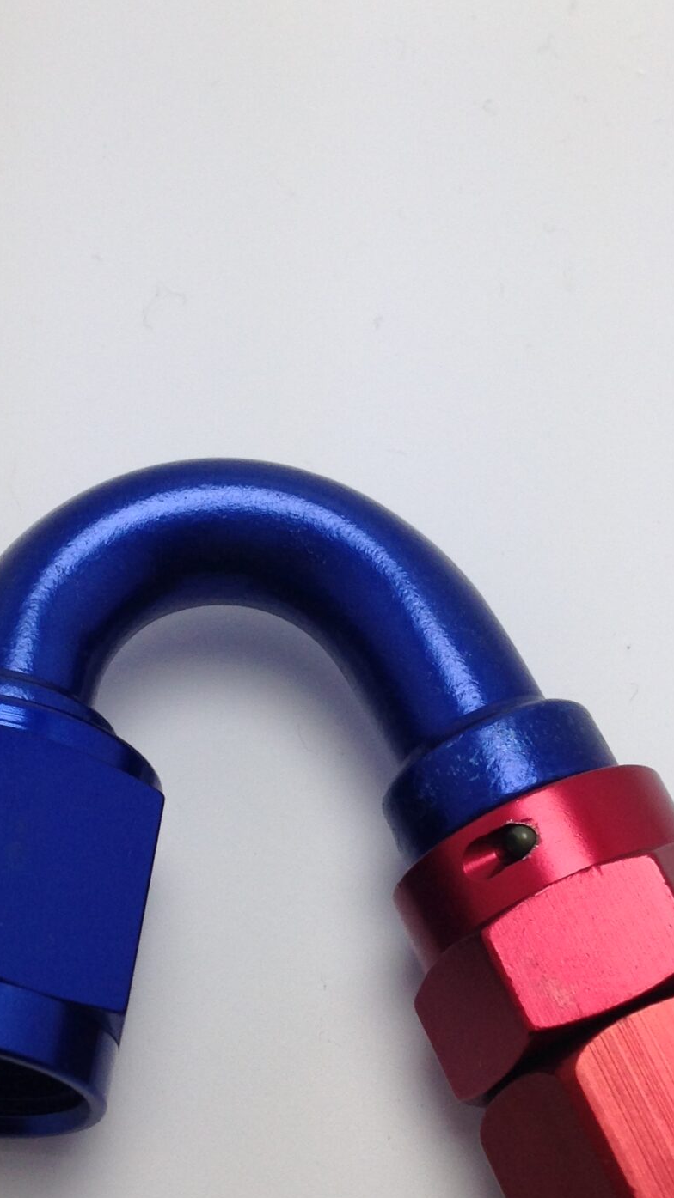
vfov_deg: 31.9
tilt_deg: -64.9
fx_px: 2098
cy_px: 630
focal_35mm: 66
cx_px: 335
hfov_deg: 18.2
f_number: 2.4
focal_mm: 4.12
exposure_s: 1/169
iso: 50
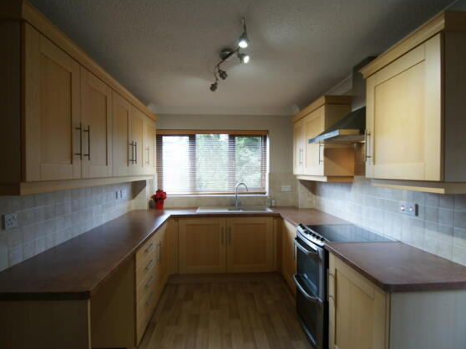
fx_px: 229
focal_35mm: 17
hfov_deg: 91.0
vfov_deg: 74.7
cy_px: 182
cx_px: 232
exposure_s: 1/30
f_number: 3.5
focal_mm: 10
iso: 125
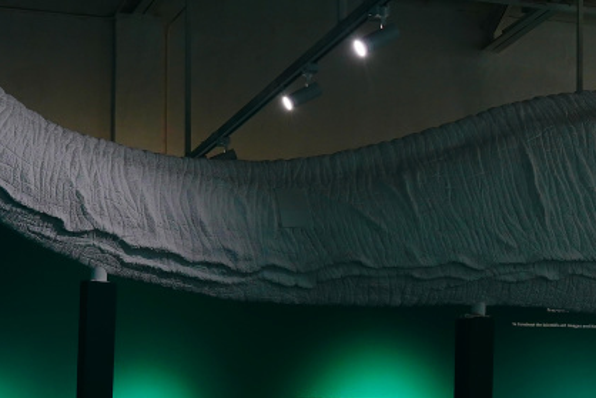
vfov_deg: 13.8
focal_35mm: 98
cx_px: 615
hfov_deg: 20.1
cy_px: 396
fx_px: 1623
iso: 1250
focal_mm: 40
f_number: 5.6
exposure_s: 1/40
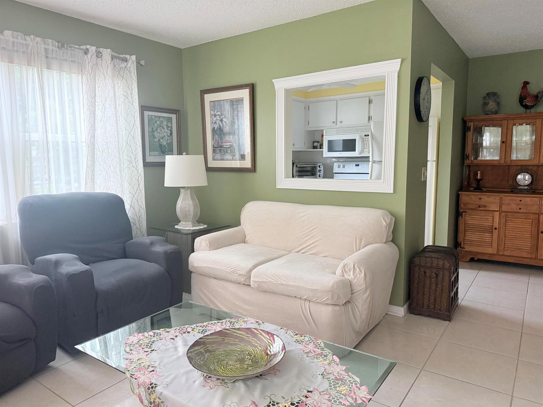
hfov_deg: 71.6
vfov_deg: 56.8
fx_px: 376
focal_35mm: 24
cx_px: 272
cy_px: 204
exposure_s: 1/120
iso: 400
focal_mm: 6.76
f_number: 1.78
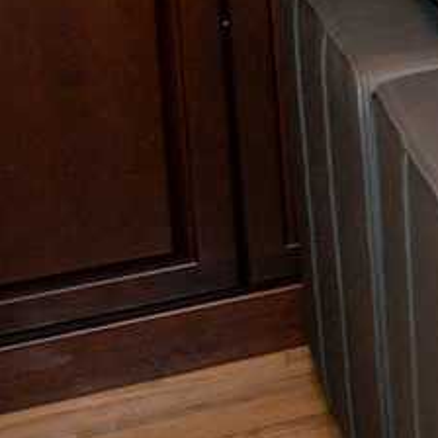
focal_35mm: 137
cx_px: 1781
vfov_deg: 11.7
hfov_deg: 7.8
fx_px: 1961
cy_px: -378
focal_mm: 17
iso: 250
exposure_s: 1/250
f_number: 4
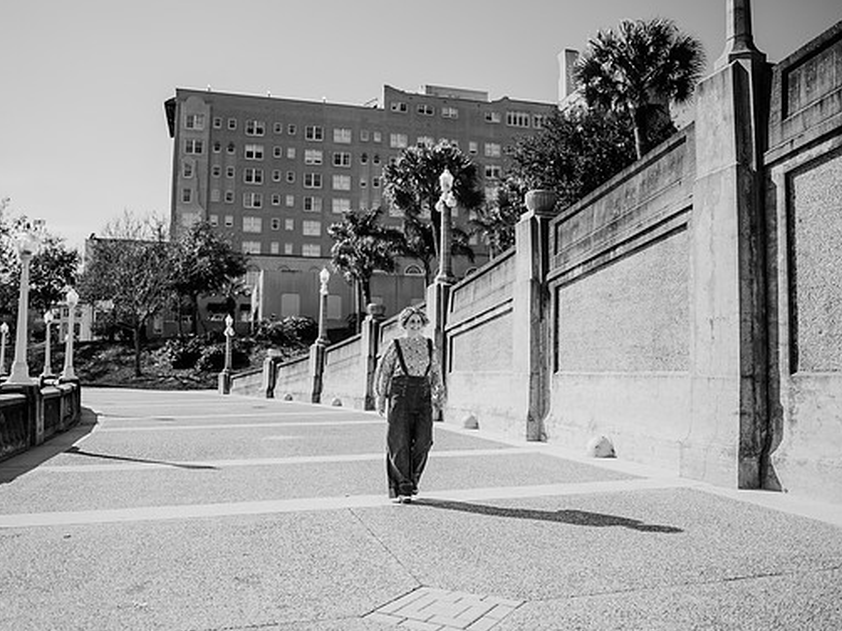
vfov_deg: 48.2
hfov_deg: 61.7
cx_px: 412
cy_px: 315
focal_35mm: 29
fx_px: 705
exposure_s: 1/2500
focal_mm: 24
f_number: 2
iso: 100
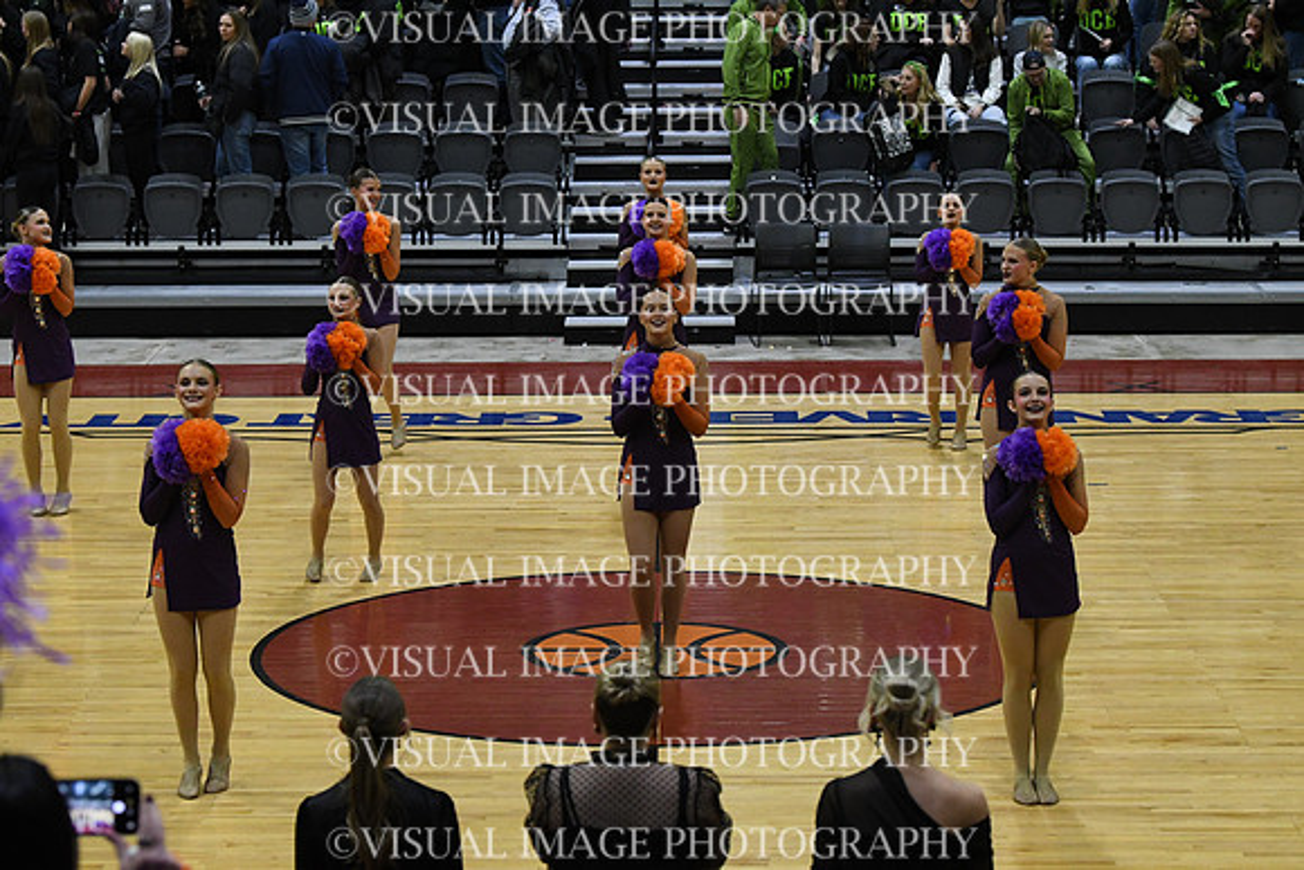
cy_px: 435
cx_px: 652
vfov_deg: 13.0
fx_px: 3804
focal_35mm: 105
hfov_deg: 19.5
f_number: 4
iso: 4000
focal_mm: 70
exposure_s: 1/500
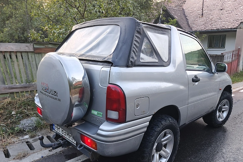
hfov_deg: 71.5
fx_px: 169
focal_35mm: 25
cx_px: 124
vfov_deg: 51.1
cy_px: 95
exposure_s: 1/64
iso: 320
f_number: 1.6
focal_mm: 6.06
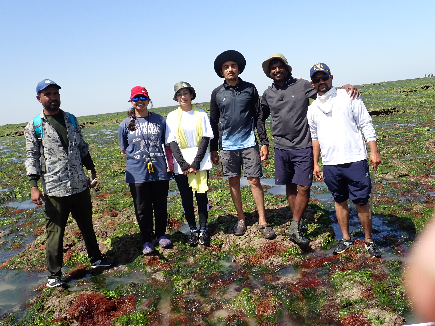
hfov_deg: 60.0
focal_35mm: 30
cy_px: 163
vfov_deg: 46.8
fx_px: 377
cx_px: 218
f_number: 3.2
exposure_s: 1/1000
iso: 100
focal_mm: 5.4
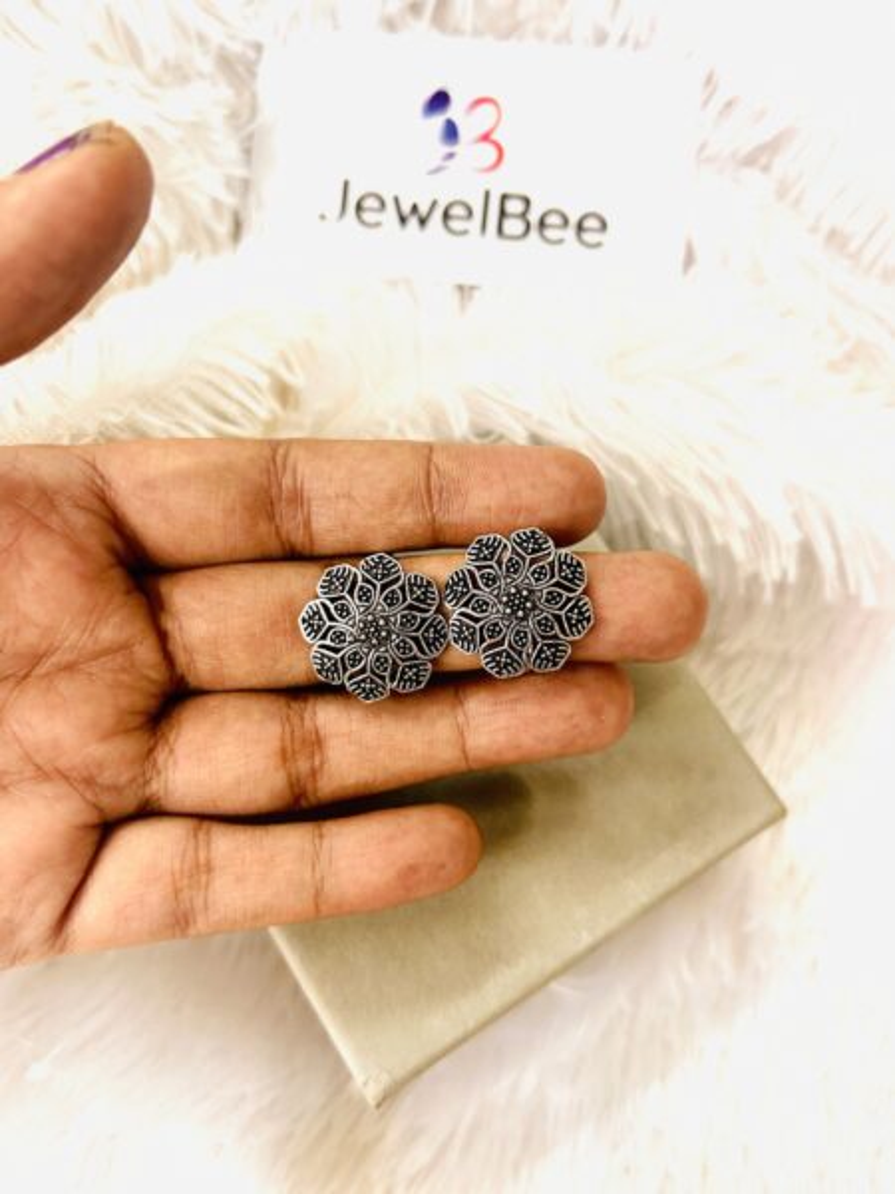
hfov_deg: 53.1
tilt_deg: -76.1
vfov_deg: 67.3
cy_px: 597
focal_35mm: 26
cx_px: 448
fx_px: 896
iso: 160
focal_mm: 5.7
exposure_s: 1/50
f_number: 1.5
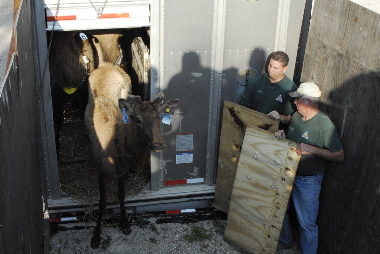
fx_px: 555
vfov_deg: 25.8
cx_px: 190
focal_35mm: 52
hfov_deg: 37.8
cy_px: 127
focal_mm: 35
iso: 1600
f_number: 18
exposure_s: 1/200
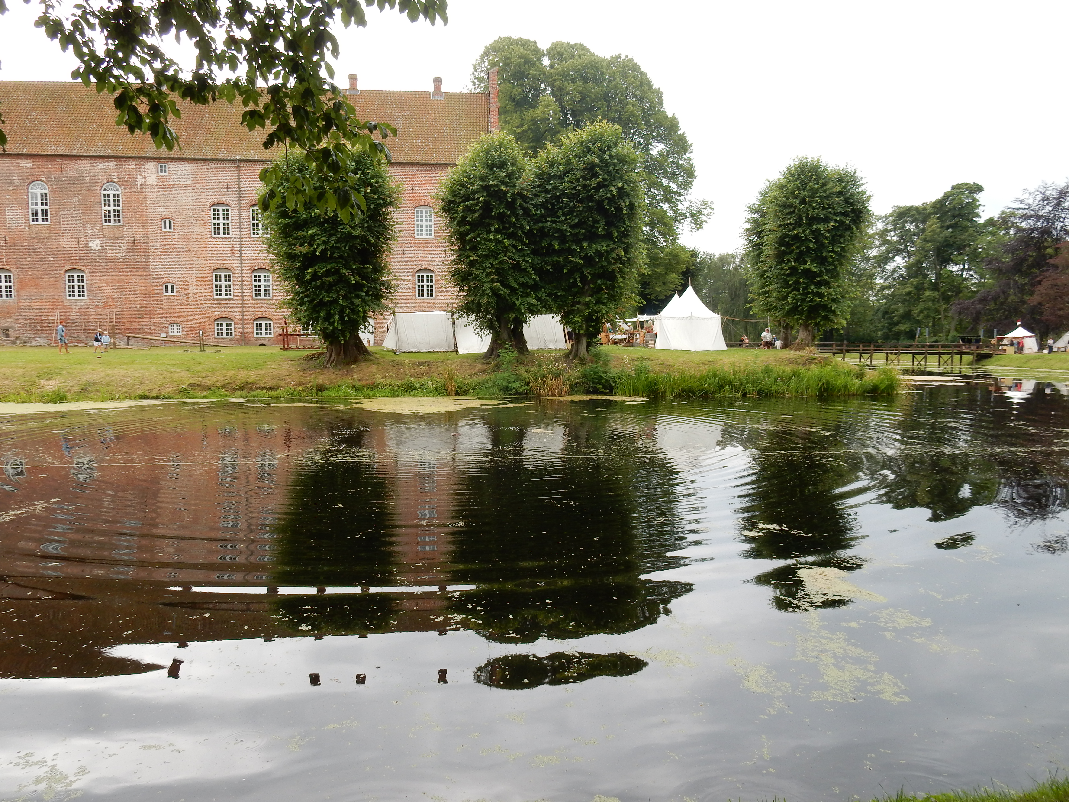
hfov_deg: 69.4
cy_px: 401
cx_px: 534
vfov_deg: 54.9
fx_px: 772
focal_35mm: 25
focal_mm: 4.5
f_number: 3.7
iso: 125
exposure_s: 1/125
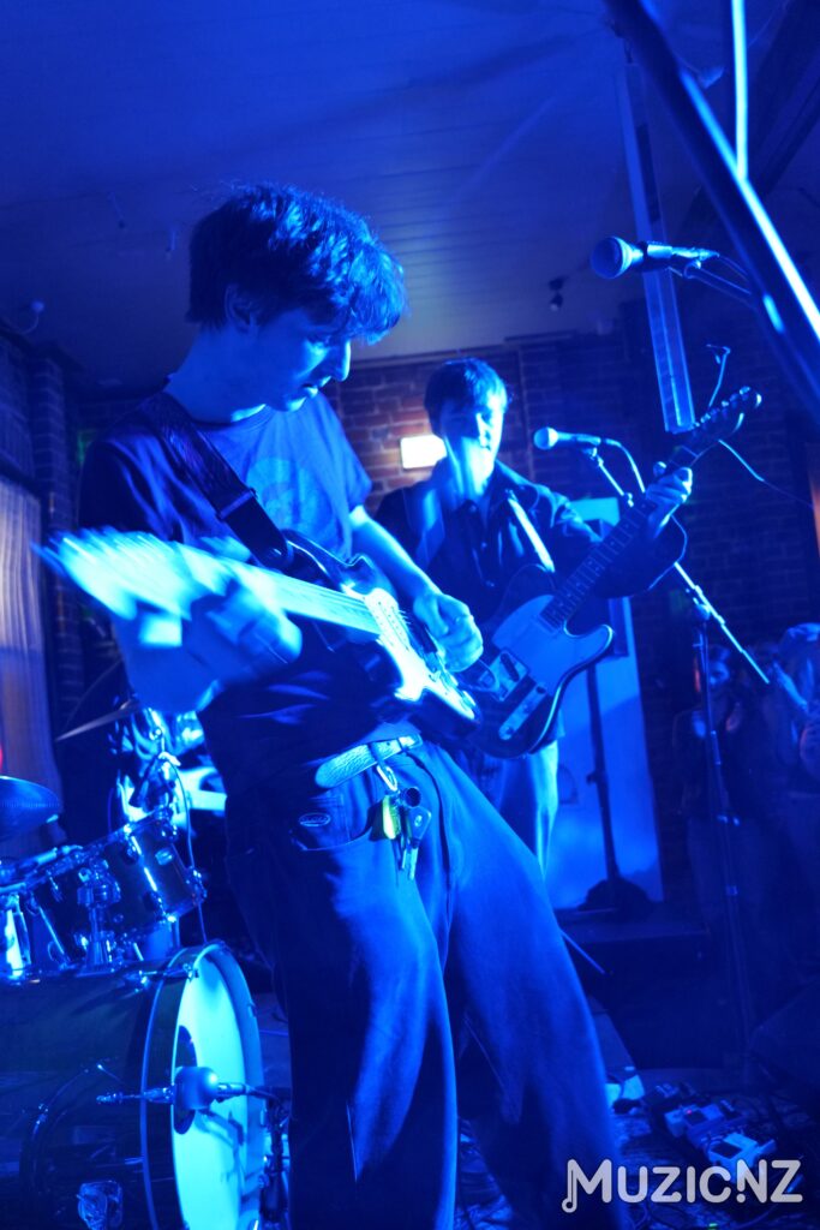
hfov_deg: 45.0
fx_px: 990
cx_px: 410
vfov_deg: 63.7
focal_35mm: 29
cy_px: 615
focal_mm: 29
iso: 6400
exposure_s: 1/30
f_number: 4.1
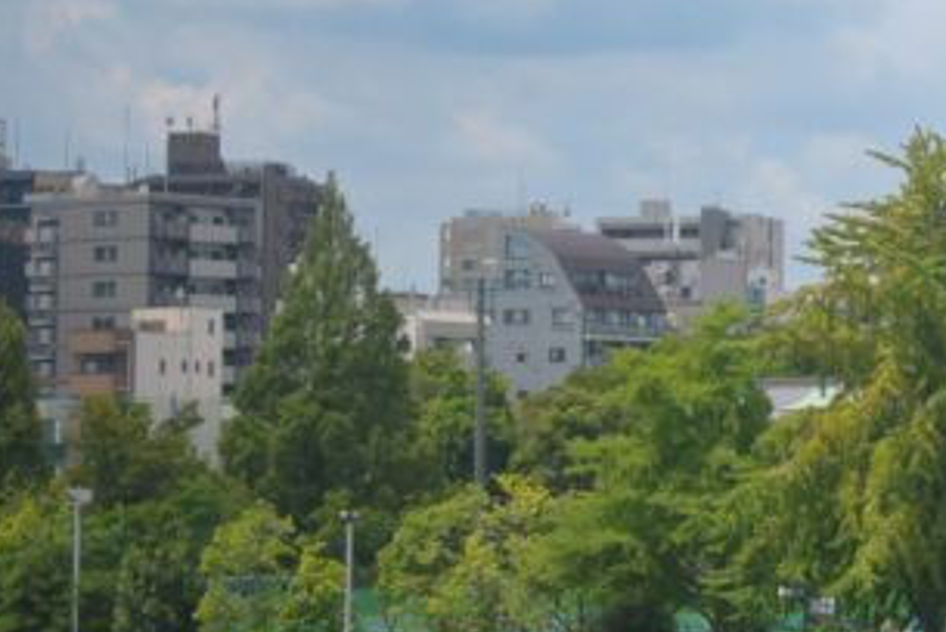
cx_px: 1470
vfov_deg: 8.4
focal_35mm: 164
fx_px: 4301
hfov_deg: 11.9
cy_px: 135
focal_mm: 32.5
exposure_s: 1/1000
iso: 100
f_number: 5
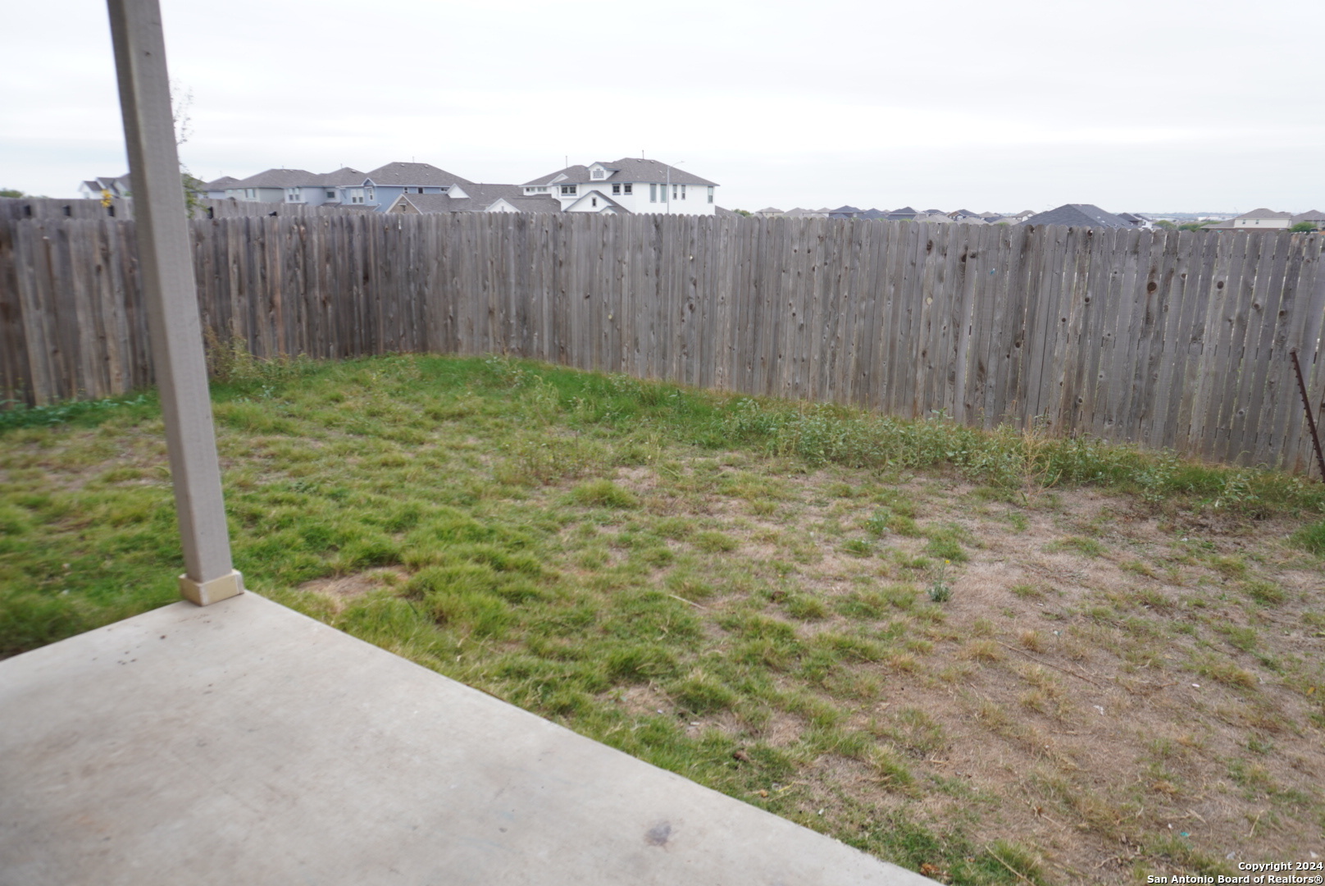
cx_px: 662
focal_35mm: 24
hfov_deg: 73.7
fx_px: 884
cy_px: 443
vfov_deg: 53.2
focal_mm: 16
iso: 100
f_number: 5.6
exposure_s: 1/160
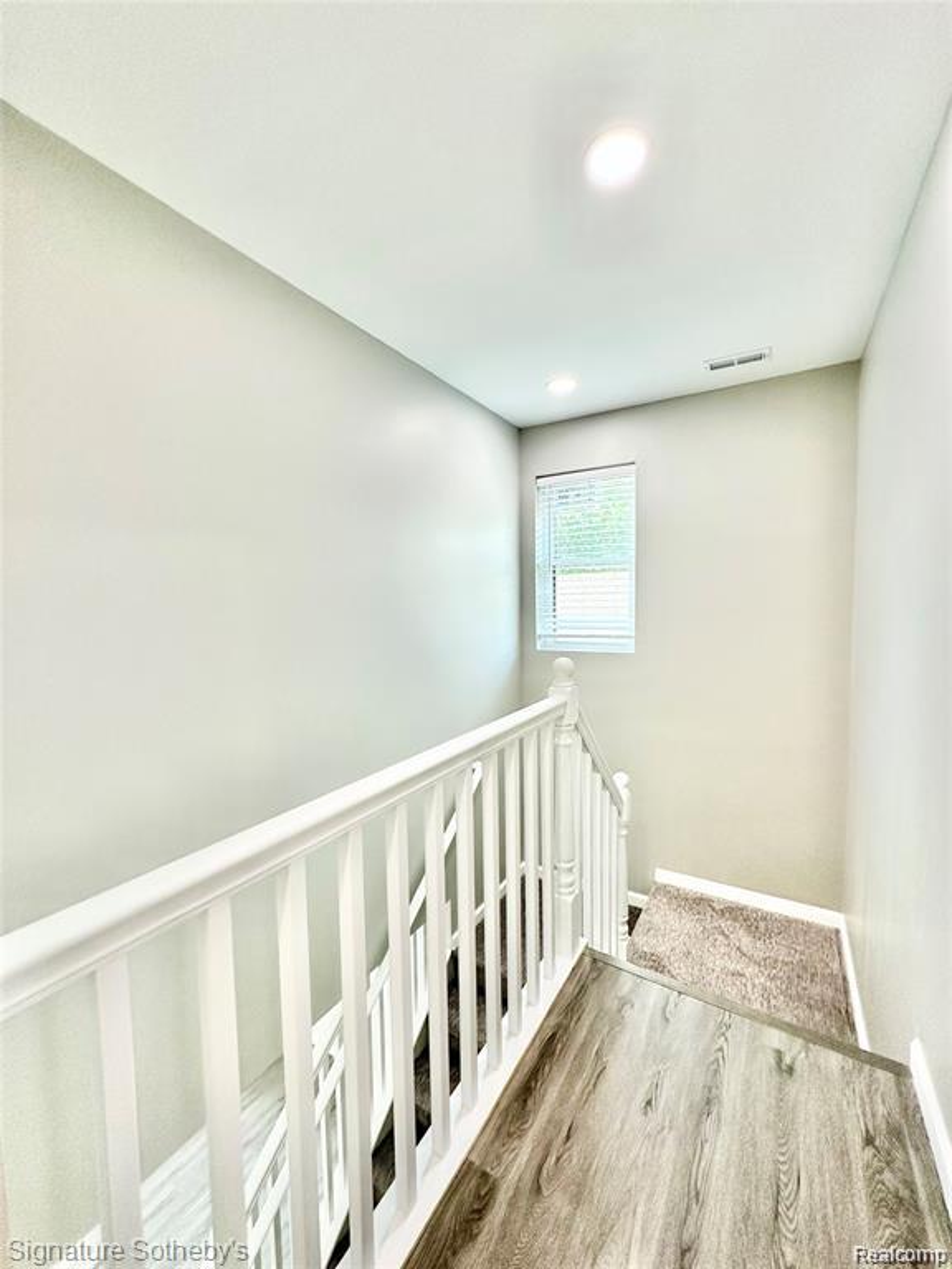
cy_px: 634
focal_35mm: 14
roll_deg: +0.8
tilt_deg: -3.6
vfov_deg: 102.1
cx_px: 476
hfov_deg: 85.7
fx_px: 513
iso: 125
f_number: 2.2
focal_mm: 2.22
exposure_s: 1/120
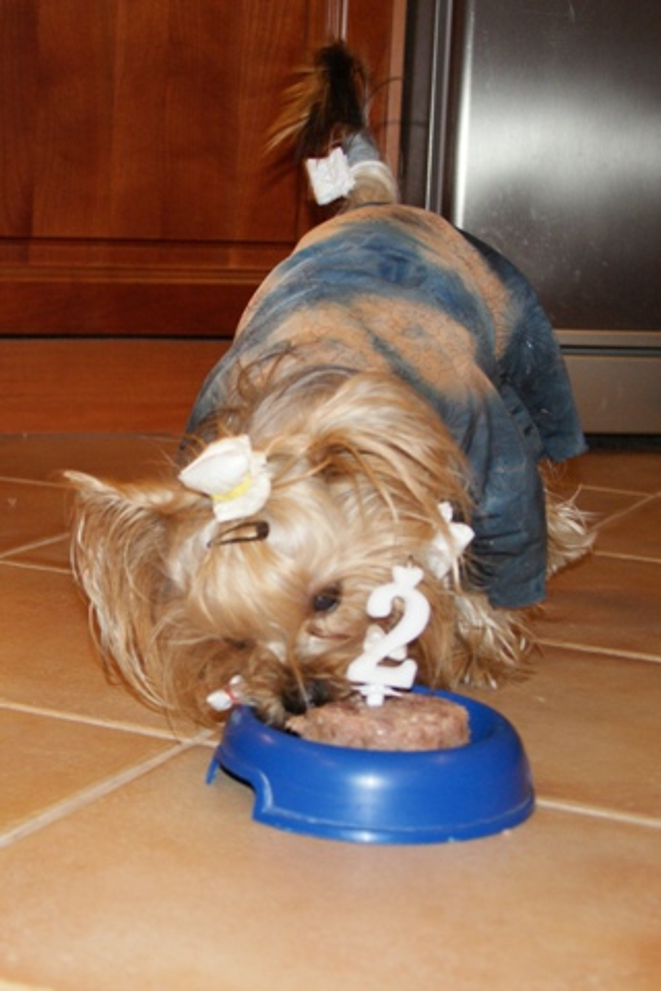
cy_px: 496
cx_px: 330
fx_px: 1239
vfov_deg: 43.6
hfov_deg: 29.9
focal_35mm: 45
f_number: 5.6
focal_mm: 30
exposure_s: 1/60
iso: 400
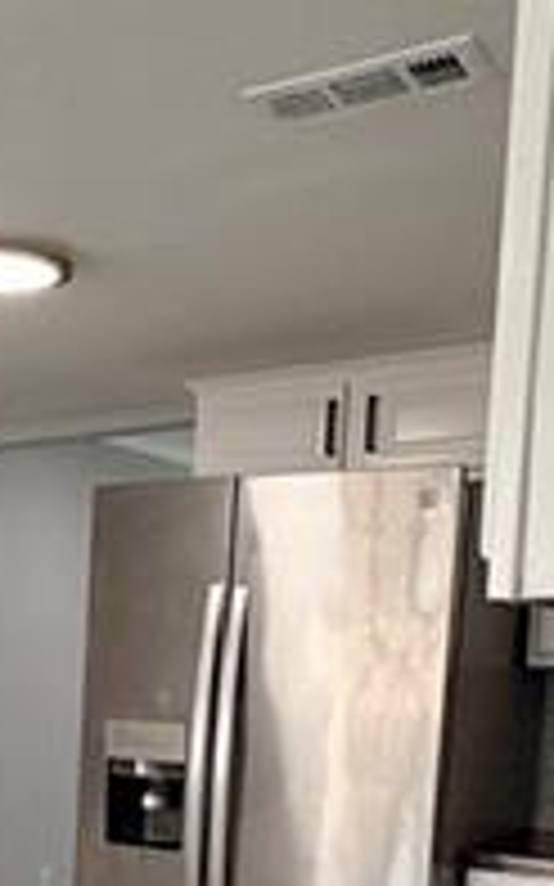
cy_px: 864
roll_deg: -0.6
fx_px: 1402
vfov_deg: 32.6
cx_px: -140
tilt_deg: -6.1
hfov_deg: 20.6
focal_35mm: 58
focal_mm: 2.22
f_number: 2.2
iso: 200
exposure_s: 1/120
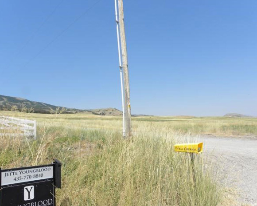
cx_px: 124
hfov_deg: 62.2
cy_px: 100
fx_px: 213
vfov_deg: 51.5
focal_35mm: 28
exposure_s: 1/296
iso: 64
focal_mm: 4.6
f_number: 5.6
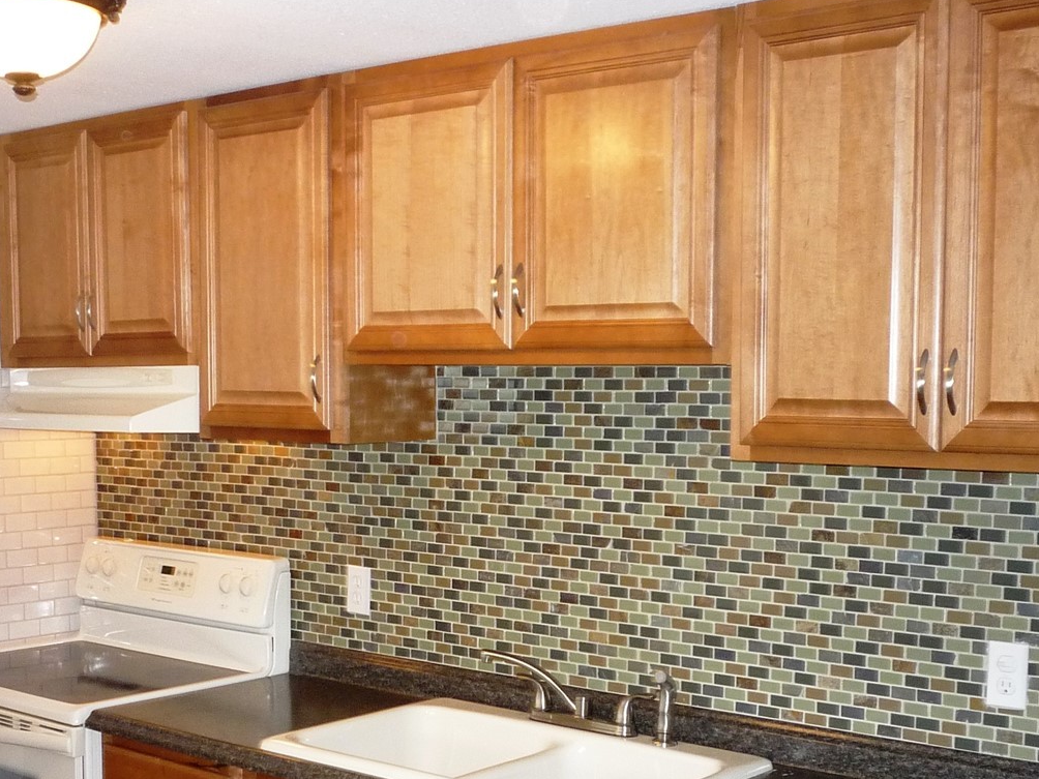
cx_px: 462
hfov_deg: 37.4
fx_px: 1531
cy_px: 558
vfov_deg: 28.3
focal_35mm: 51
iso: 200
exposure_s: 1/30
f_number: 3.3
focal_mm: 5.2
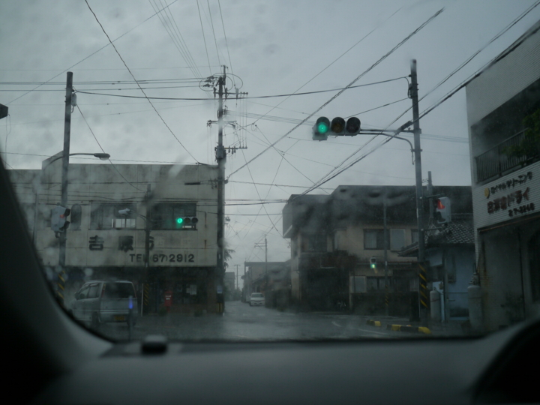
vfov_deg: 36.0
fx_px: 624
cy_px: 202
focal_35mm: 40
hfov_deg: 46.8
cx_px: 270
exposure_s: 1/1300
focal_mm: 20
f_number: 2.2
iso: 160
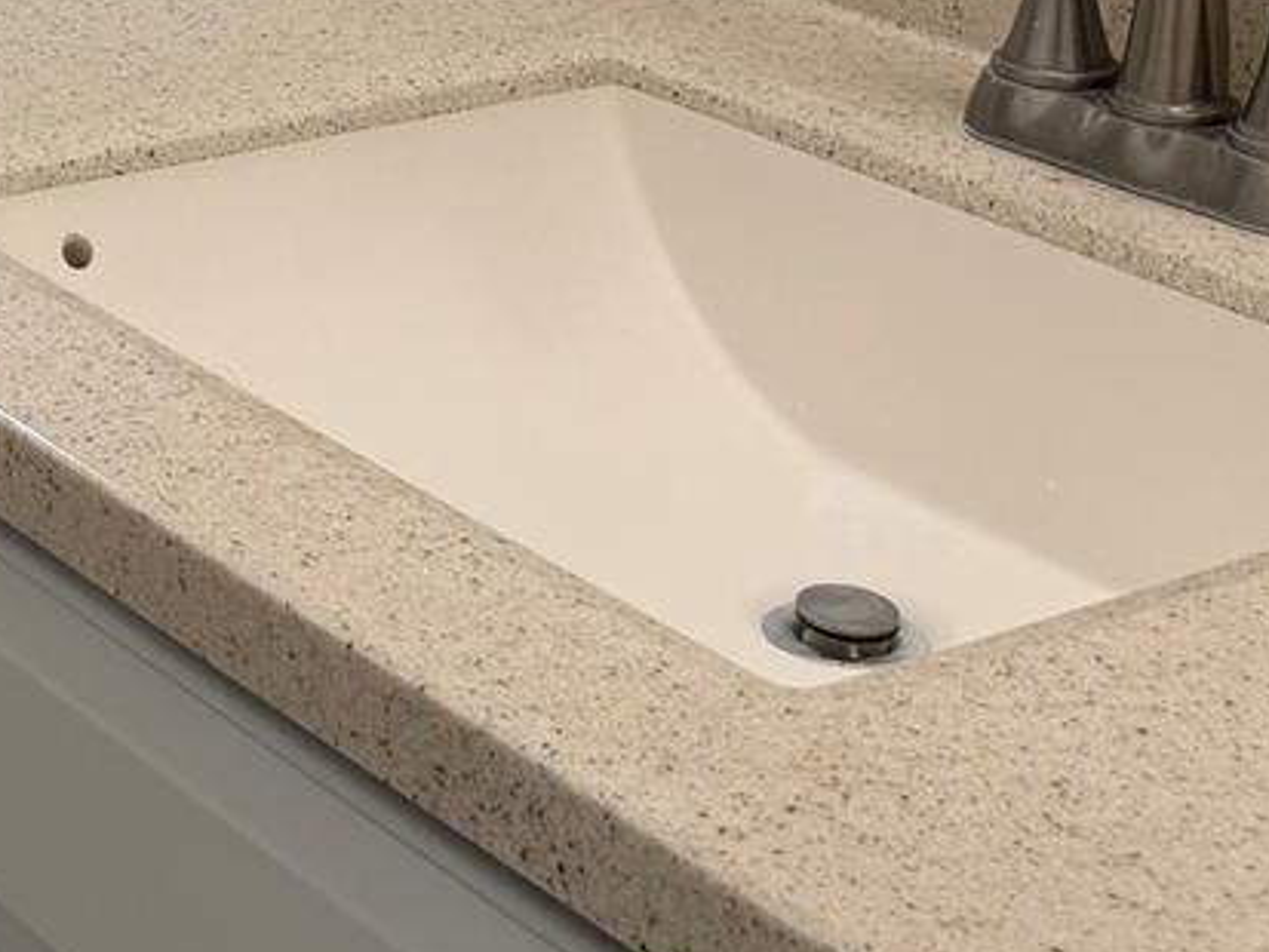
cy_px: -359
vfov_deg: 15.0
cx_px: -436
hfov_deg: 19.3
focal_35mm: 93
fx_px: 3410
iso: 80
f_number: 1.78
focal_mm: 6.76
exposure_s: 1/207
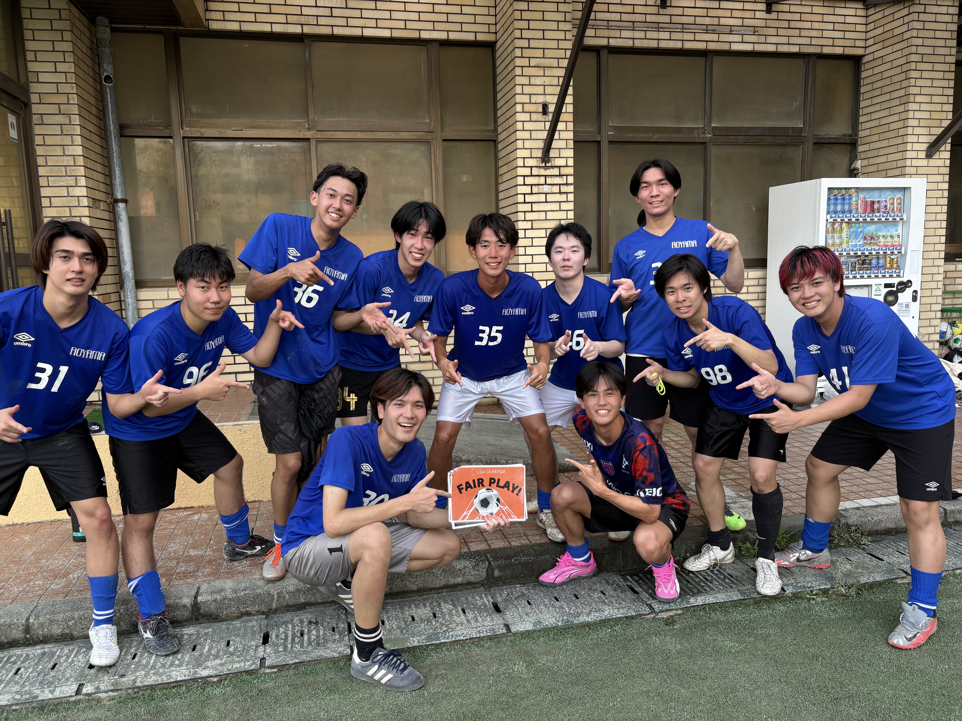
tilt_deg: -7.5
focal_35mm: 26
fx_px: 723
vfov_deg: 53.1
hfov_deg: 67.3
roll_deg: +2.5
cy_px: 360
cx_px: 481
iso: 32
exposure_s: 1/145
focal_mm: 5.96
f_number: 1.6
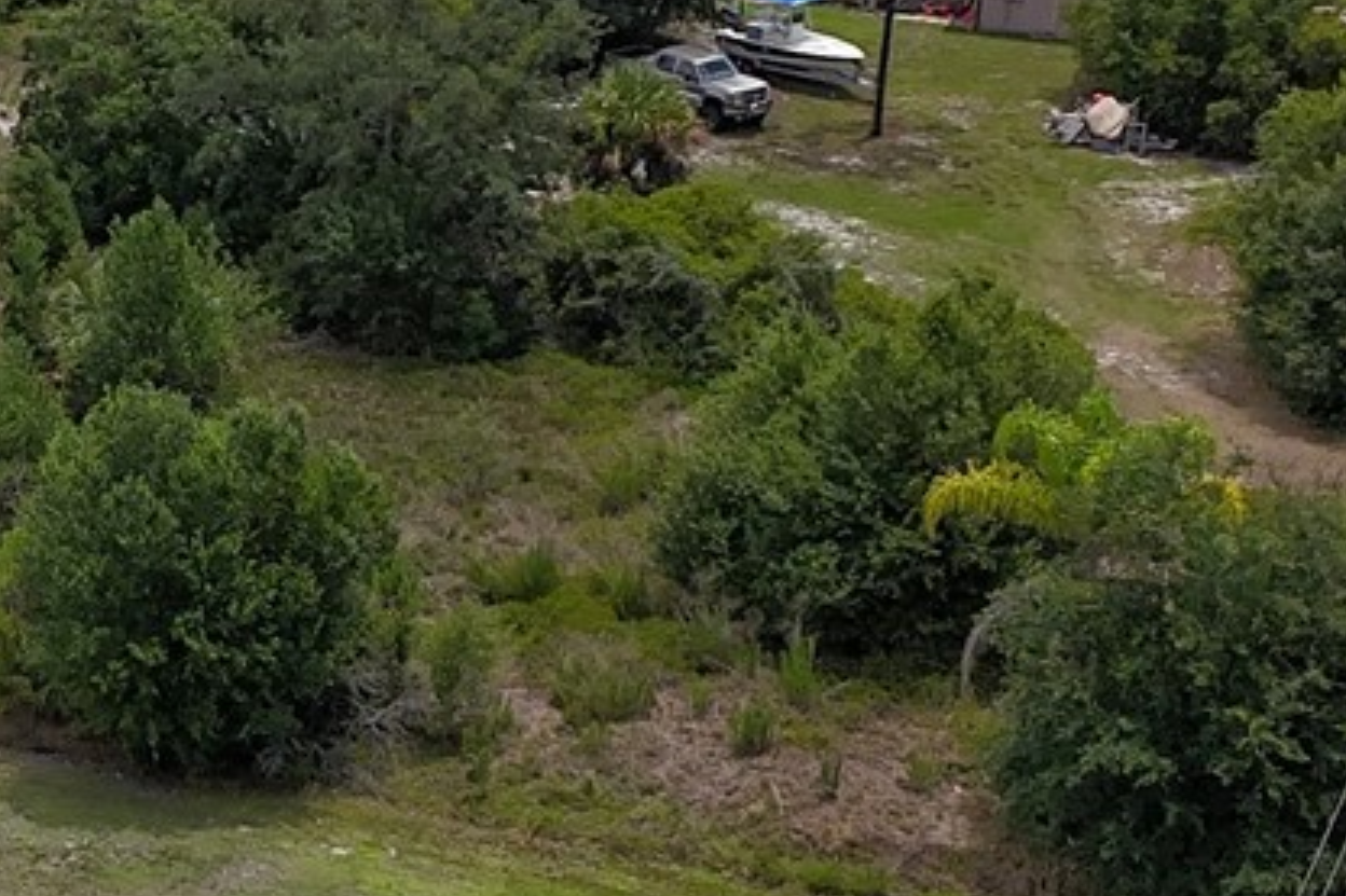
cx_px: -162
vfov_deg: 14.2
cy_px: 323
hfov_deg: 20.2
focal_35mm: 96
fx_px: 3588
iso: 120
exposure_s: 1/1000
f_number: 2.8
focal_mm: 4.55
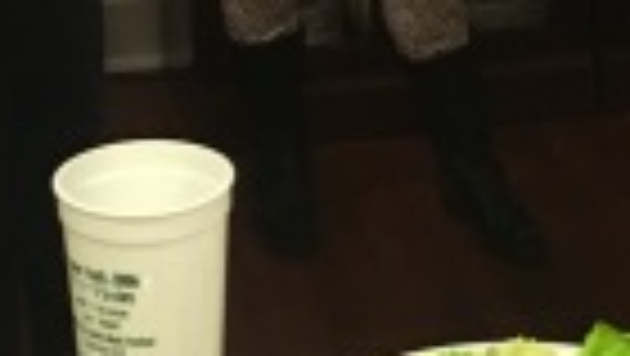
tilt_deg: -10.1
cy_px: -415
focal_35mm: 144
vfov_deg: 8.0
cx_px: 302
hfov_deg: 14.9
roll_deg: +1.5
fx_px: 2407
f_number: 2.2
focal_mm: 4.15
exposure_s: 1/15
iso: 200
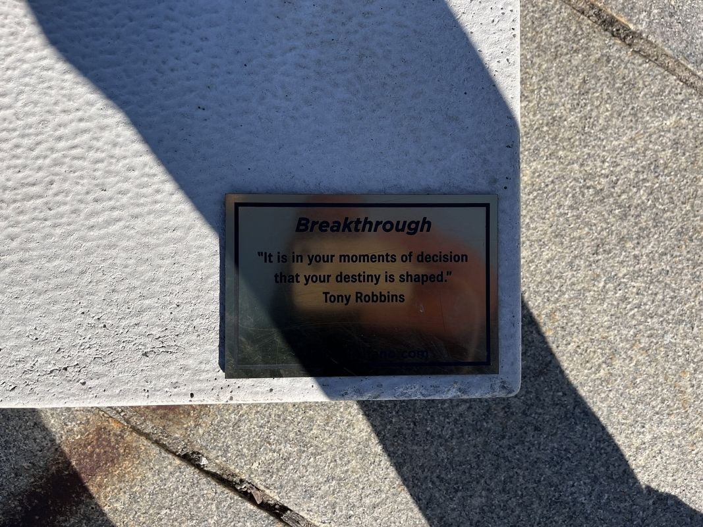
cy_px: 264
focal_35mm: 26
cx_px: 352
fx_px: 528
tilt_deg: -87.0
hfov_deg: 67.3
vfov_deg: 53.1
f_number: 1.6
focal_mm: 5.1
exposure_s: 1/2755
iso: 50
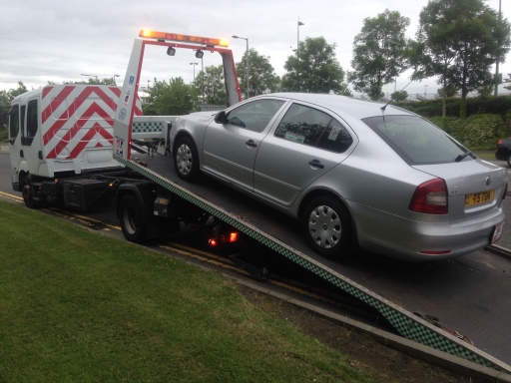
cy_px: 192
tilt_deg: -7.5
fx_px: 487
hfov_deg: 55.4
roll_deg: -0.3
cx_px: 256
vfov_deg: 42.9
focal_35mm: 33
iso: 50
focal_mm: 4.12
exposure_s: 1/40
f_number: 2.4
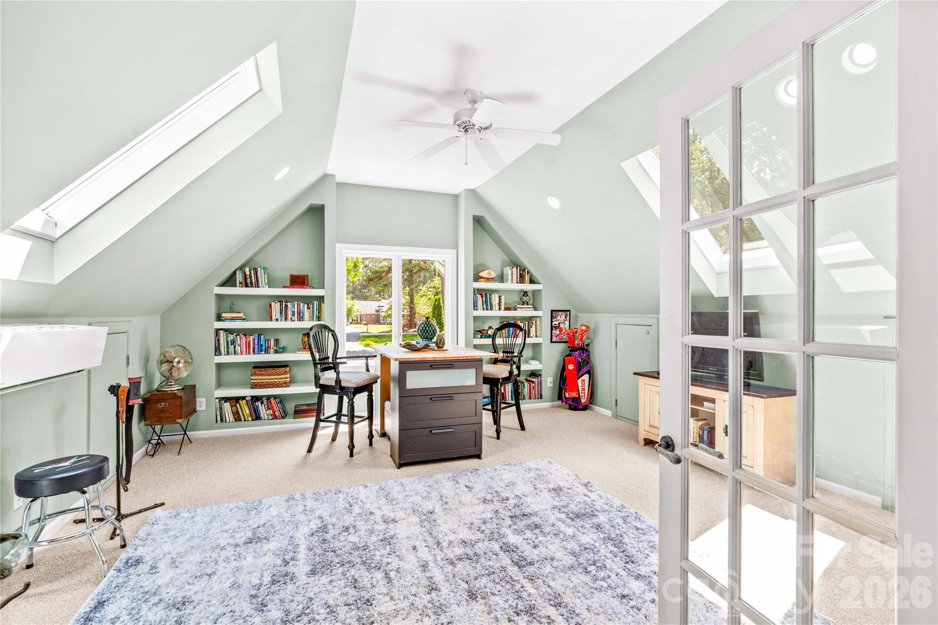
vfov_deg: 73.7
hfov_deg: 96.7
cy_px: 312
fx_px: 417
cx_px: 469
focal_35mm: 16
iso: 100
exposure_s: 1/6
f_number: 8
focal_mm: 16
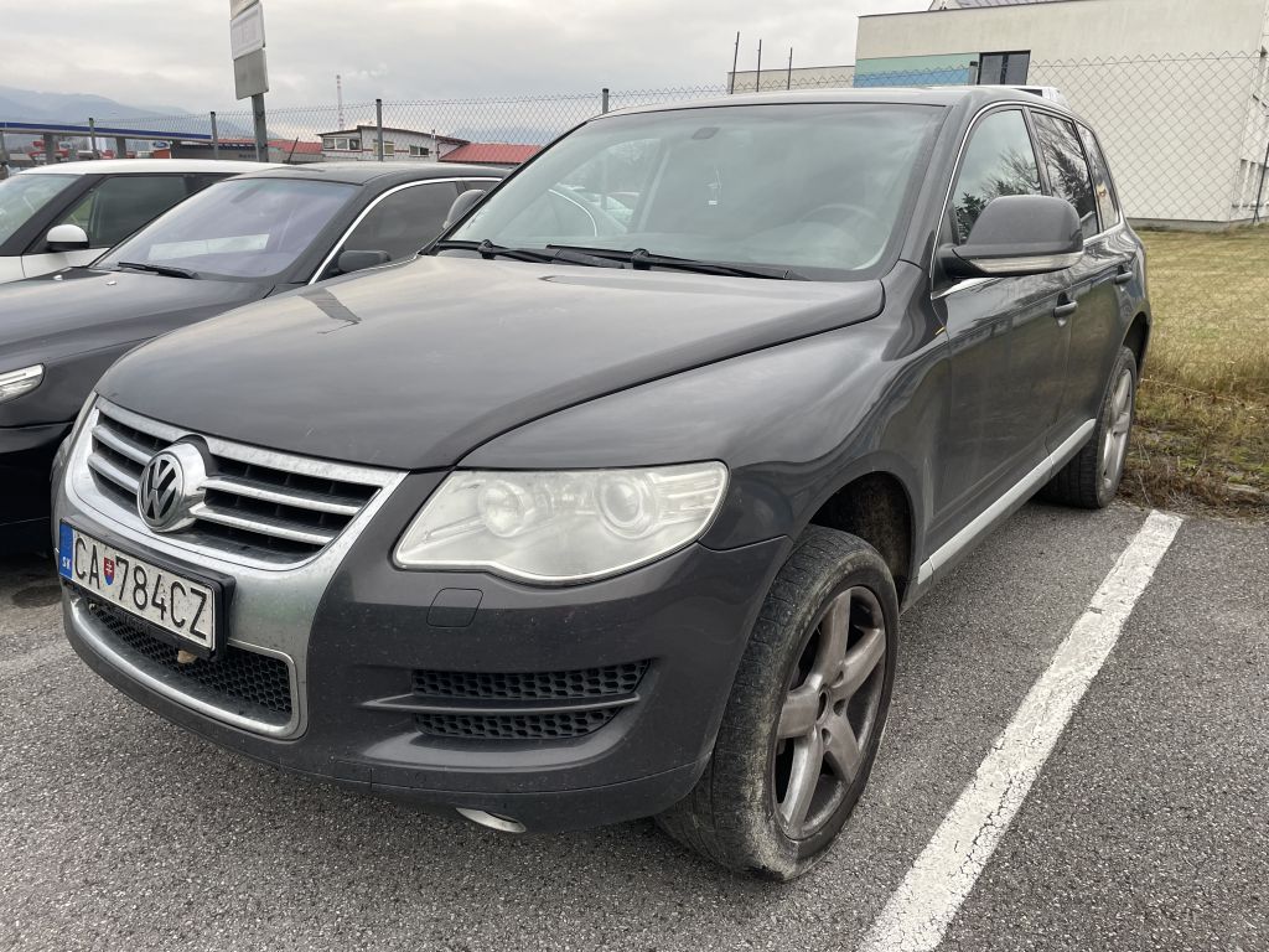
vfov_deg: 53.1
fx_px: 953
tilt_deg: -16.6
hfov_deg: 67.3
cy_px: 476
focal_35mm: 26
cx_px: 634
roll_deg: -1.1
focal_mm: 4.2
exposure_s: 1/121
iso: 64
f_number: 1.6
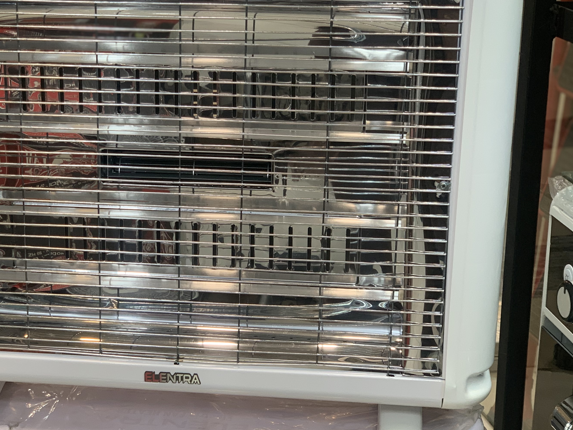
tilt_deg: -16.7
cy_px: 196
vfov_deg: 18.7
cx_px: 203
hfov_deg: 24.6
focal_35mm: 79
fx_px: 1308
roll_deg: -0.7
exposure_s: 1/50
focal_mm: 6
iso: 64
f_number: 2.4
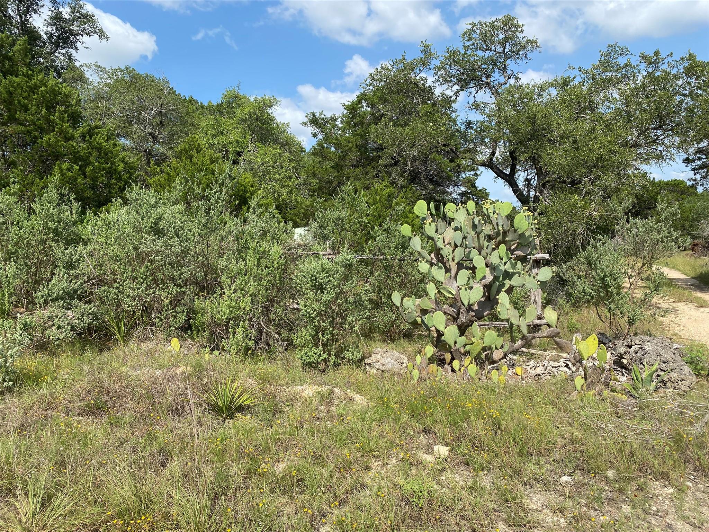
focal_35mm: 26
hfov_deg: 67.3
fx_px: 533
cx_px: 354
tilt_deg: -1.2
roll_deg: +2.9
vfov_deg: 53.1
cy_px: 266
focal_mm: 4.25
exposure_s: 1/2268
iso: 32
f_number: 1.8
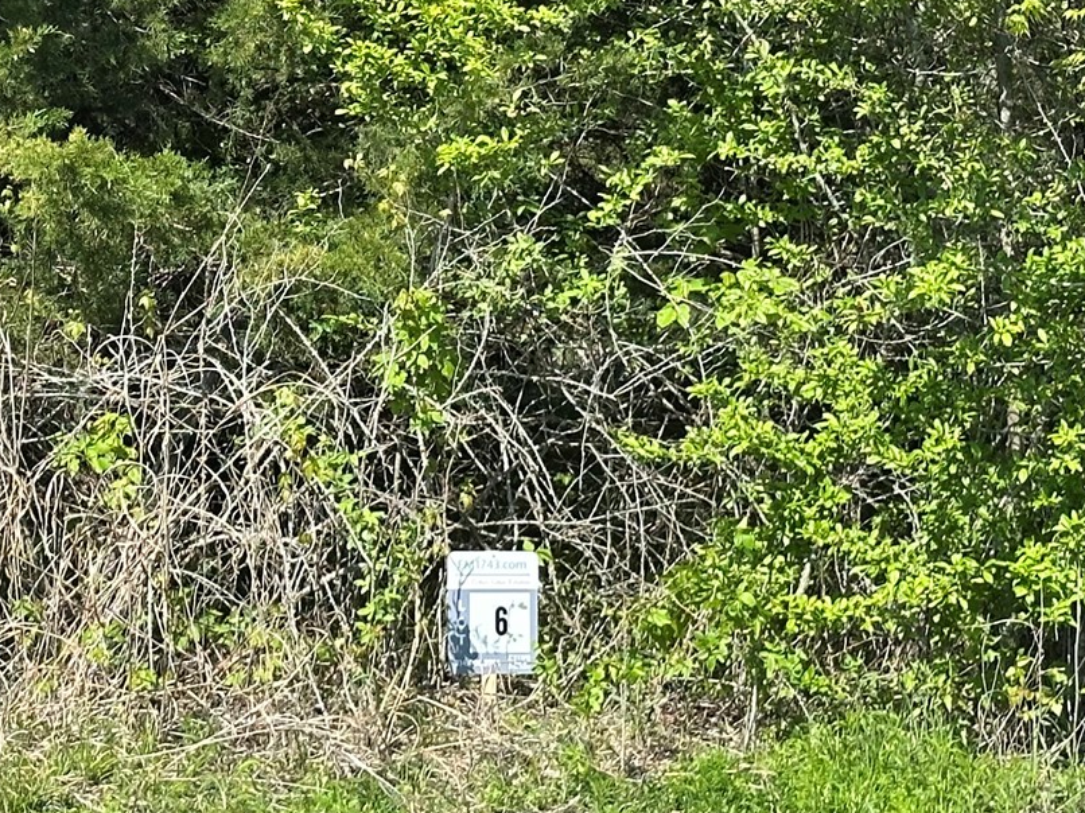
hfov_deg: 16.0
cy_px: 254
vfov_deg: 12.1
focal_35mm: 122
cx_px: 222
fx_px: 3823
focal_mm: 6.86
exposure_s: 1/1721
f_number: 1.78
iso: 64
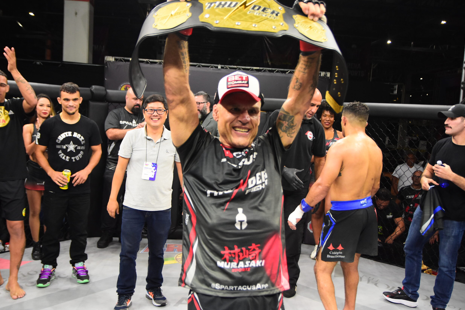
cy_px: 151
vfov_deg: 24.2
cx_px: 229
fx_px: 723
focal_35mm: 56
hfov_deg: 35.6
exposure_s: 1/1250
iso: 2000
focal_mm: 36
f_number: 2.8
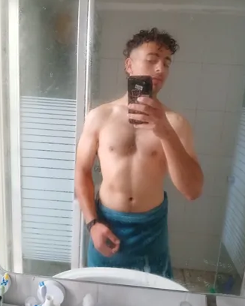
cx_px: 120
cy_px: 144
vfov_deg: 62.2
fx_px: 254
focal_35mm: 28
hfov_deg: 51.5
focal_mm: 3.98
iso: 640
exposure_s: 1/20
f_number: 1.8
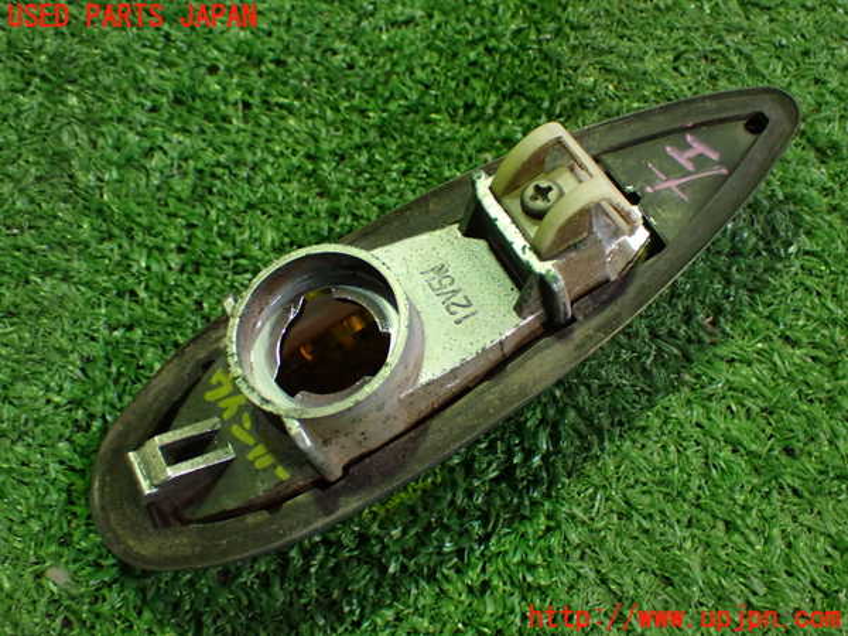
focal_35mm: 44
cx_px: 424
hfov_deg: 42.9
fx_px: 1078
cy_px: 318
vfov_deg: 32.9
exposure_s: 1/40
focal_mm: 7.84
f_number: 2.9
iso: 800
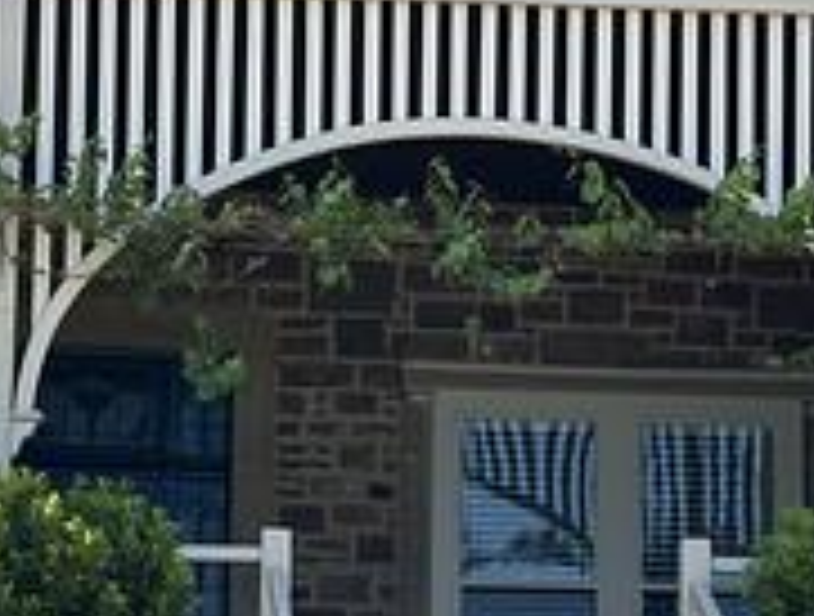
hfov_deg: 12.0
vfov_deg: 9.1
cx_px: 589
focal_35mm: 164
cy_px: 551
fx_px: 3869
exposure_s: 1/1433
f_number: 1.78
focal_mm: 6.86
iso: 64
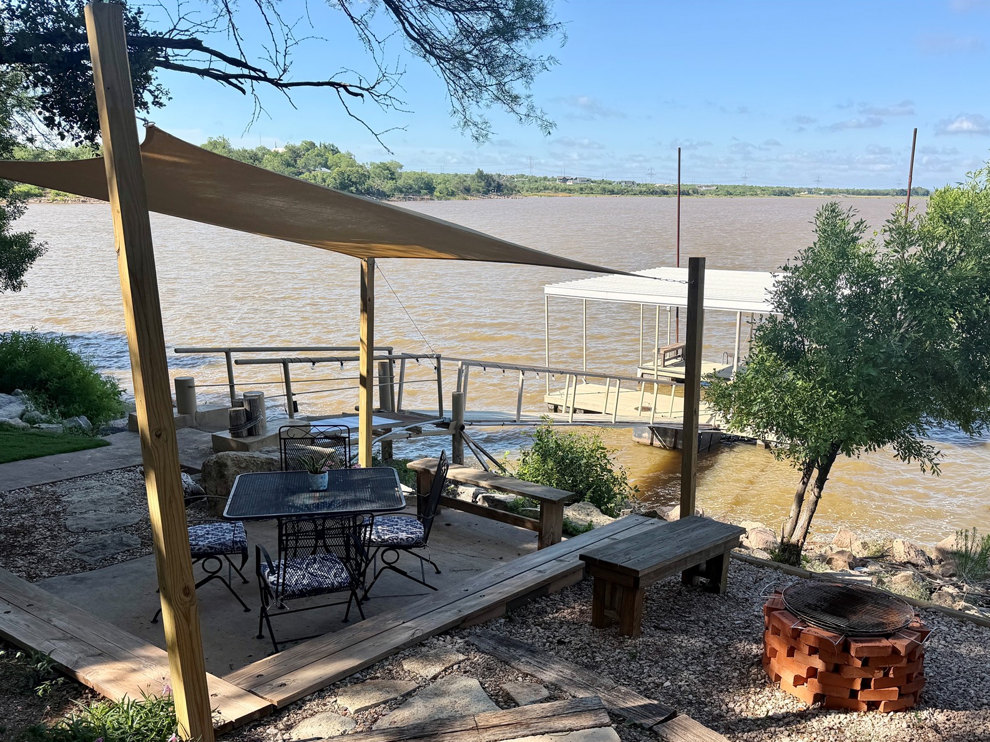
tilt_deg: -18.2
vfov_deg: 44.9
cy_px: 477
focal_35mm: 31
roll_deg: -0.9
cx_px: 605
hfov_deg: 57.8
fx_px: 886
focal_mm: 6.76
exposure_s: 1/2000
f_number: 1.78
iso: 80
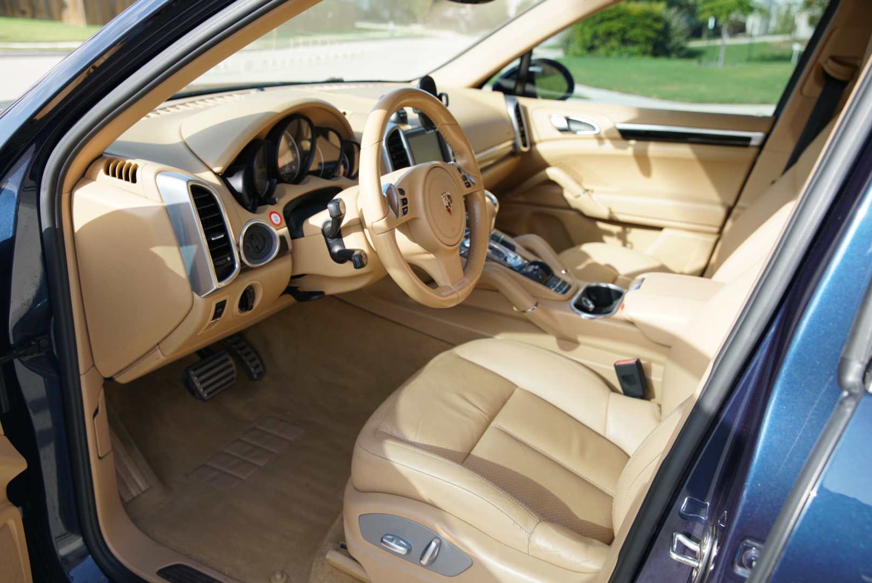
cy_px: 292
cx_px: 436
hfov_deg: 61.9
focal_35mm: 30
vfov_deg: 43.7
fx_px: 727
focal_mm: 30
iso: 100
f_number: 4.5
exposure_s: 1/200
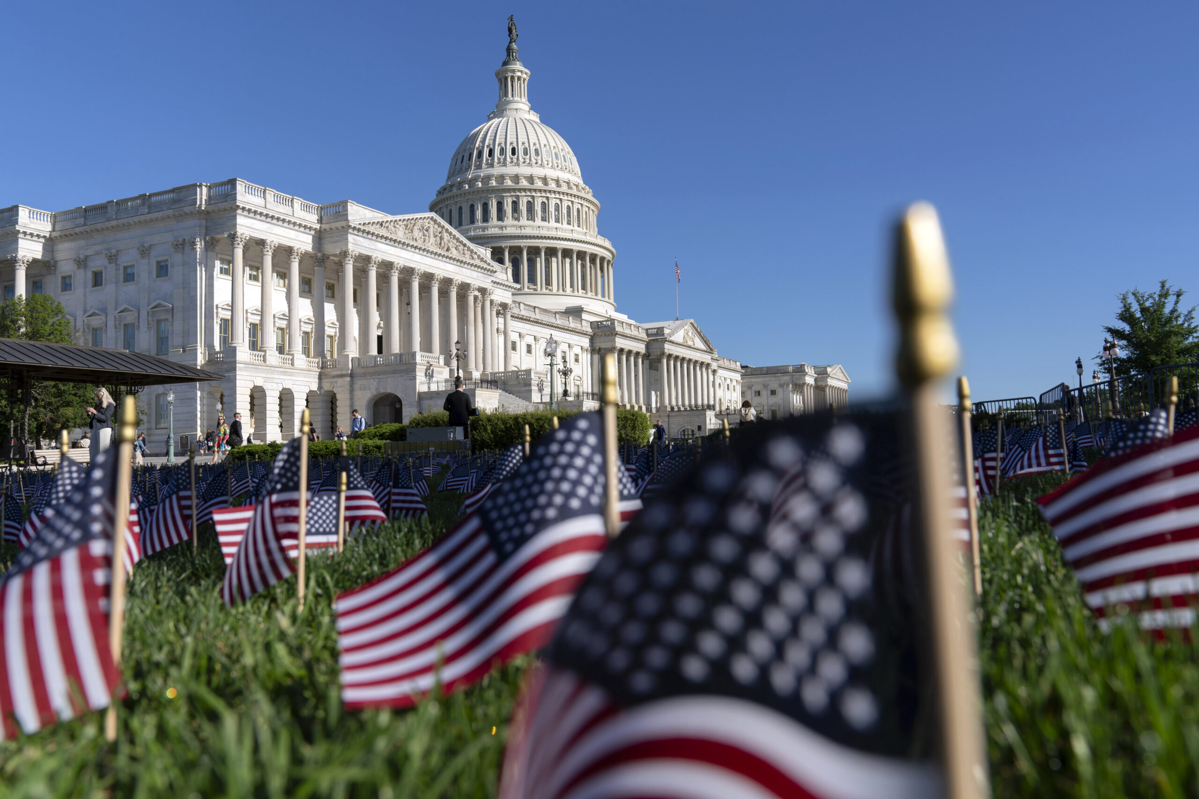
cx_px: 600
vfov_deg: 45.0
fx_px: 966
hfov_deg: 63.7
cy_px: 400
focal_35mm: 29
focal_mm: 29
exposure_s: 1/250
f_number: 7.1
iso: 100
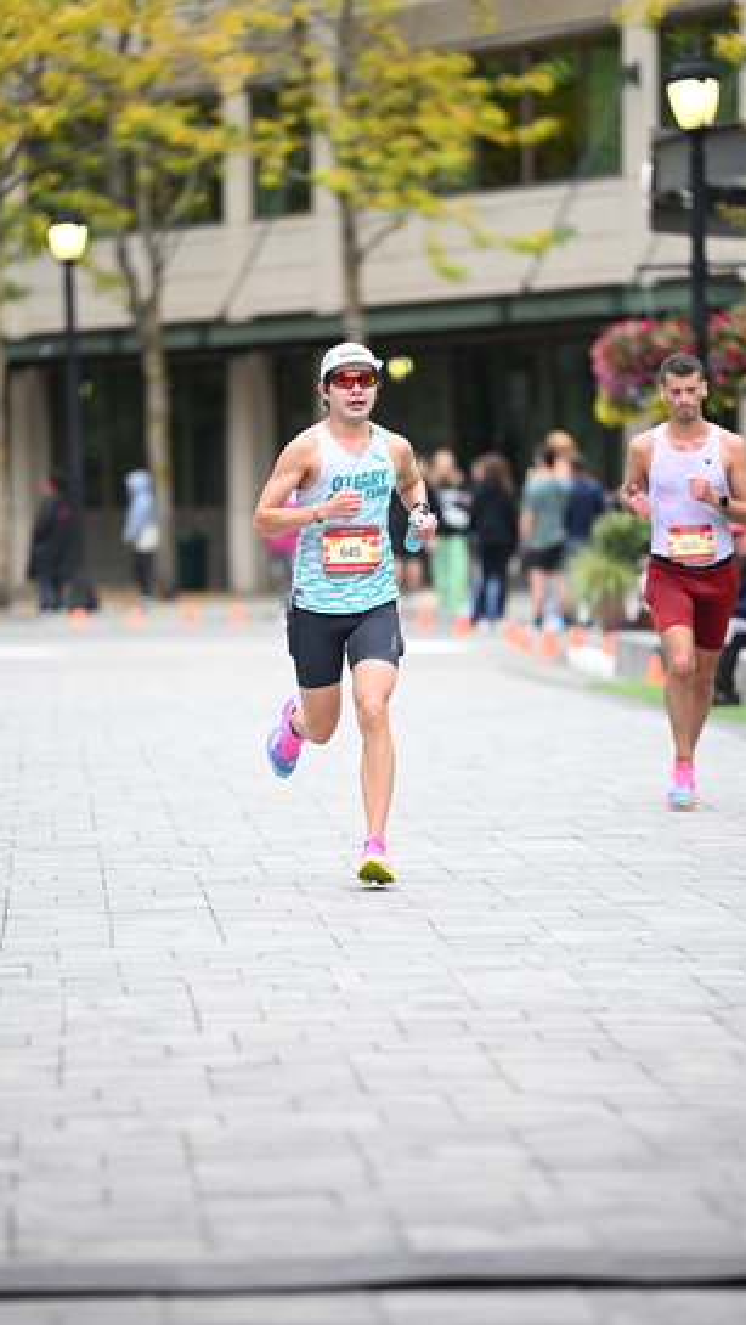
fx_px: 6499
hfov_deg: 6.6
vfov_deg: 11.6
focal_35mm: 185
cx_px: 349
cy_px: 664
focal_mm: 175
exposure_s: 1/1250
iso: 1600
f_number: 2.8
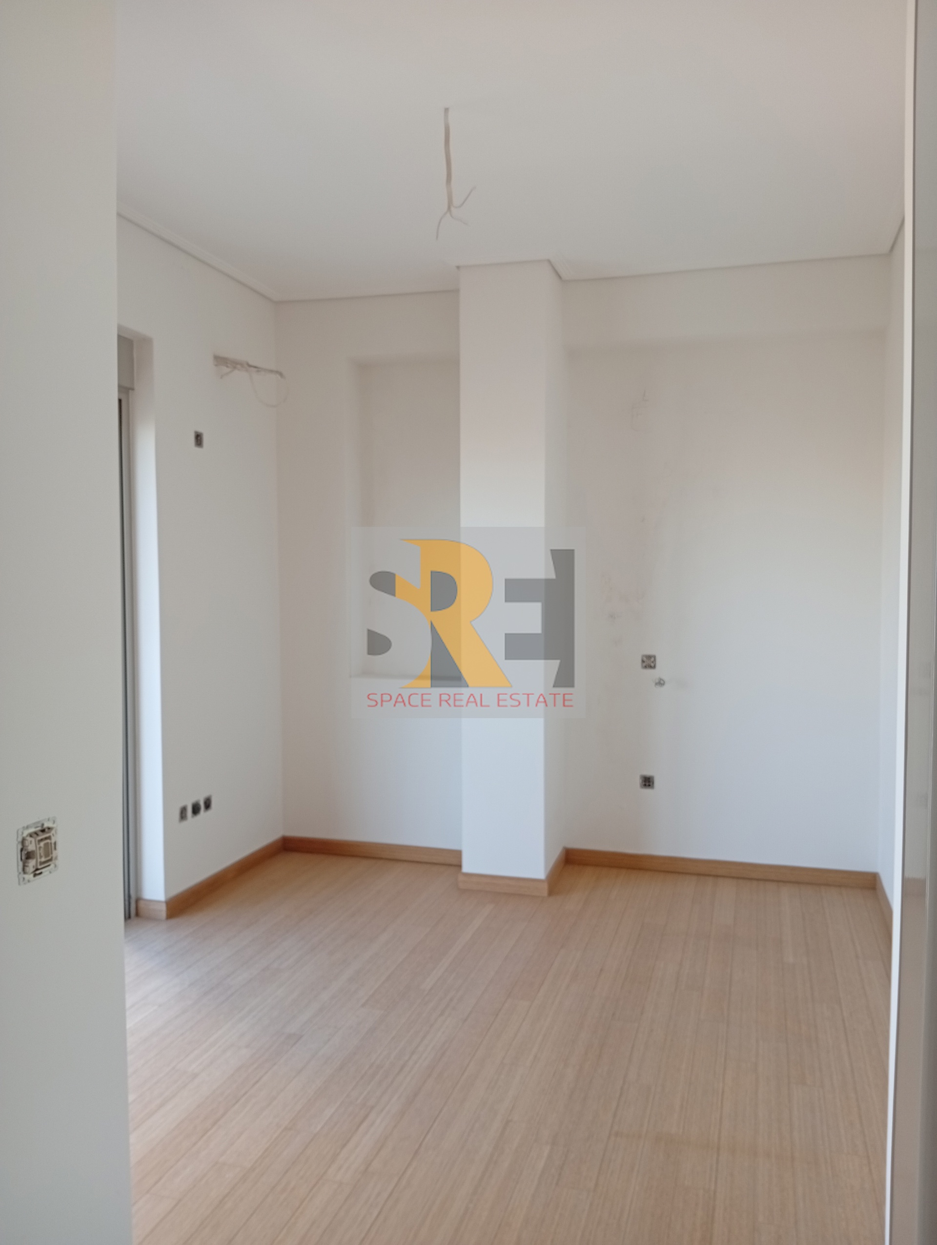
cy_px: 622
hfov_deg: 51.5
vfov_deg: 65.2
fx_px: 972
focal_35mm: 27
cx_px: 468
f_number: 1.8
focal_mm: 3.98
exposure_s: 1/50
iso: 149
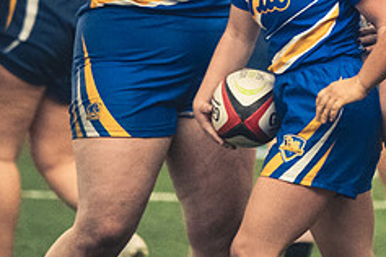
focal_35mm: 734
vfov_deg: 1.9
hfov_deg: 2.8
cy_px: 8
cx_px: 456
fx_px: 7869
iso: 12800
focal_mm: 200
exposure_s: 1/500
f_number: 2.8
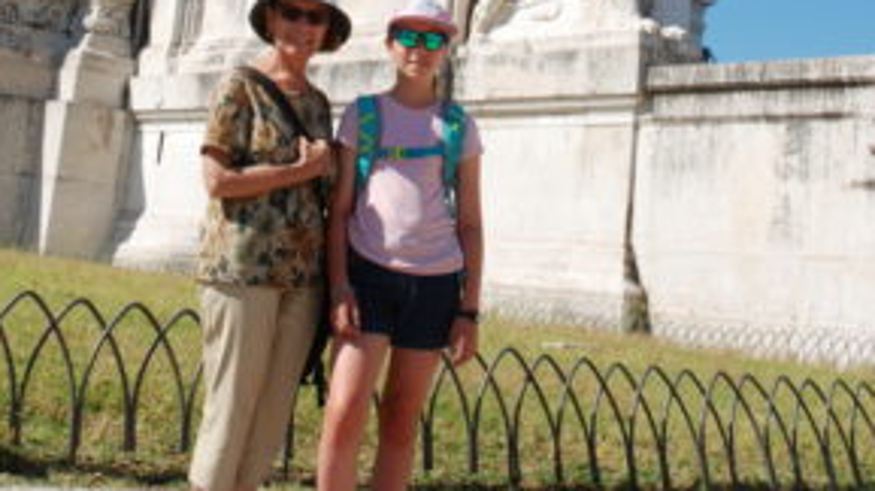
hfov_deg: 34.9
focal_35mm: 60
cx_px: 377
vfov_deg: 18.7
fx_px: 1391
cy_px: -130
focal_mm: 22
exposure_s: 1/60
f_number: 16
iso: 100
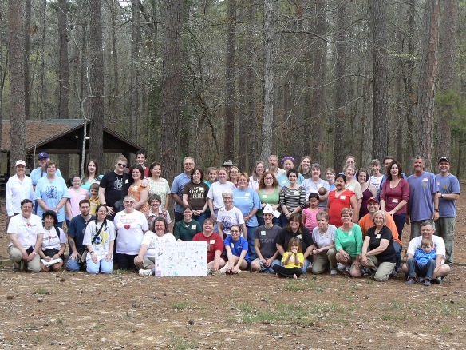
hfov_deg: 41.2
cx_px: 233
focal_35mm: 46
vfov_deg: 31.5
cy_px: 175
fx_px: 619
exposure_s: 1/100
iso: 80
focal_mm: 7.6
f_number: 4.5
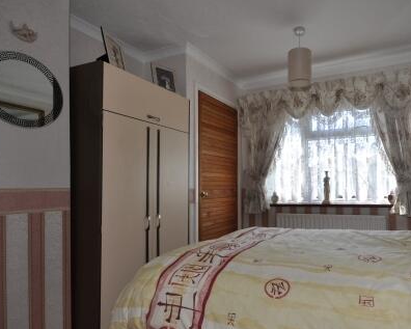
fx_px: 268
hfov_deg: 72.8
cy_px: 180
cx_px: 273
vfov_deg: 63.0
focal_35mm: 22
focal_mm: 10
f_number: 5.6
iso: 250
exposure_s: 1/125
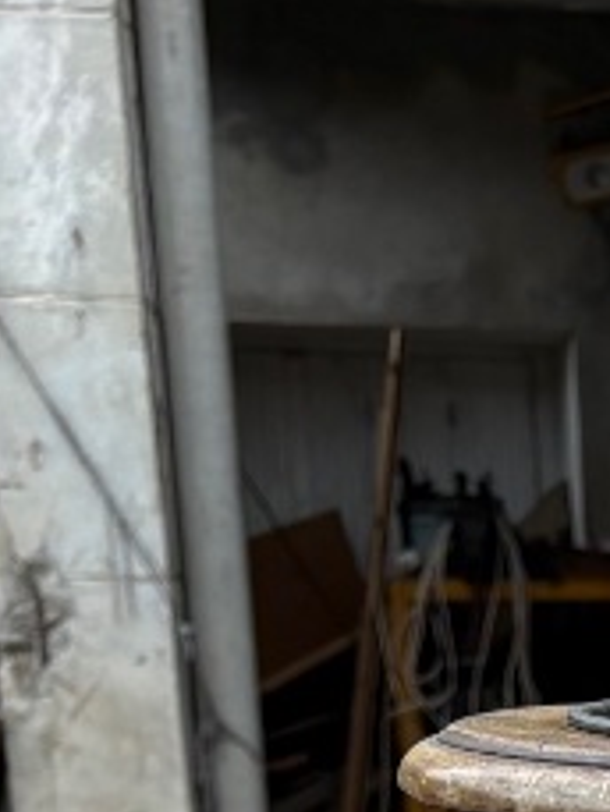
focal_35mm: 136
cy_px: 1691
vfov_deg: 12.5
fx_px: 3192
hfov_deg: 10.1
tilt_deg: -16.8
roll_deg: -0.4
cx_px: 1213
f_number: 1.6
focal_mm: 5.96
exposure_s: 1/433
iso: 50
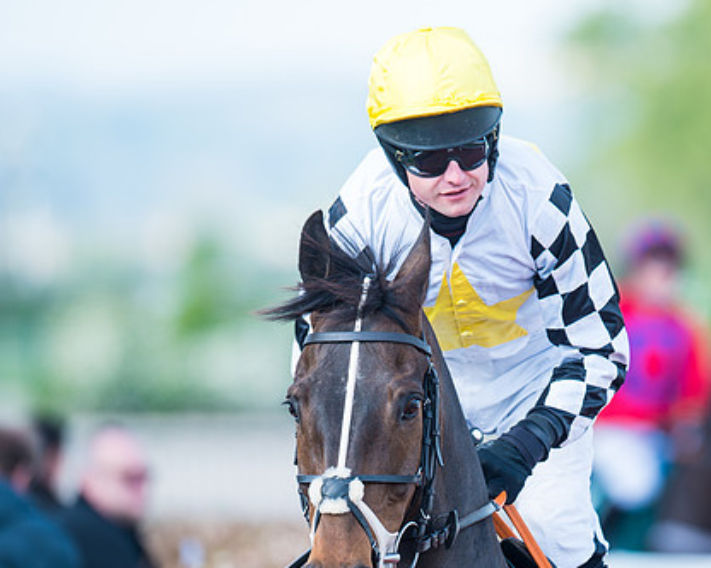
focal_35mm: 611
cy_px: 352
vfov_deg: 2.5
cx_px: 563
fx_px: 12845
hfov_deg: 3.2
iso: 160
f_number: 5
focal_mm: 400
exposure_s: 1/400
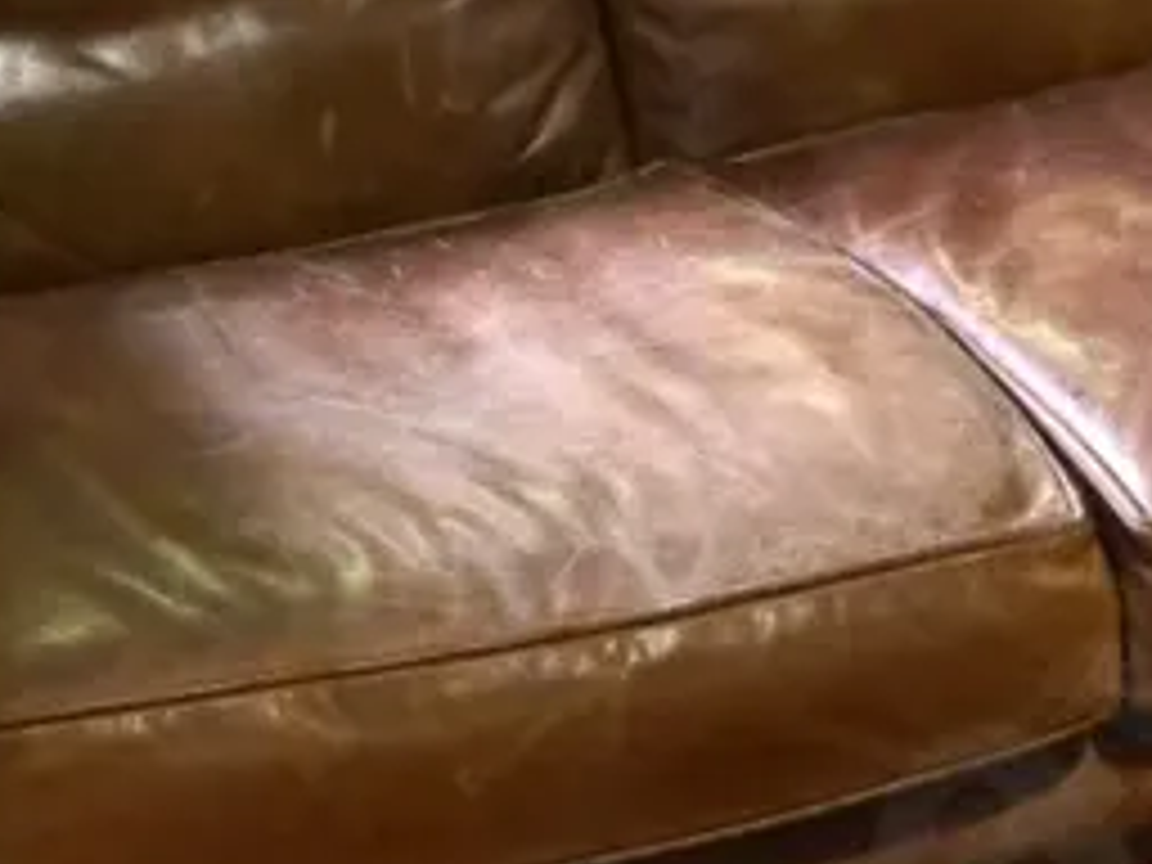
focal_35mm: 136
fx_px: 4526
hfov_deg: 13.9
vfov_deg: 10.9
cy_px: 446
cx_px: 1534
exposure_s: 1/250
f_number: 4.1
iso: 3200
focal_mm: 17
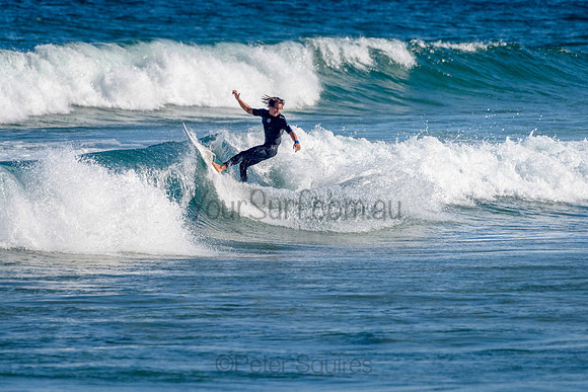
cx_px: 247
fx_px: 10018
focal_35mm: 613
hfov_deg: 3.4
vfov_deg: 2.2
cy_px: 164
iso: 160
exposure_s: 1/2000
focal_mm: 500
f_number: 5.6
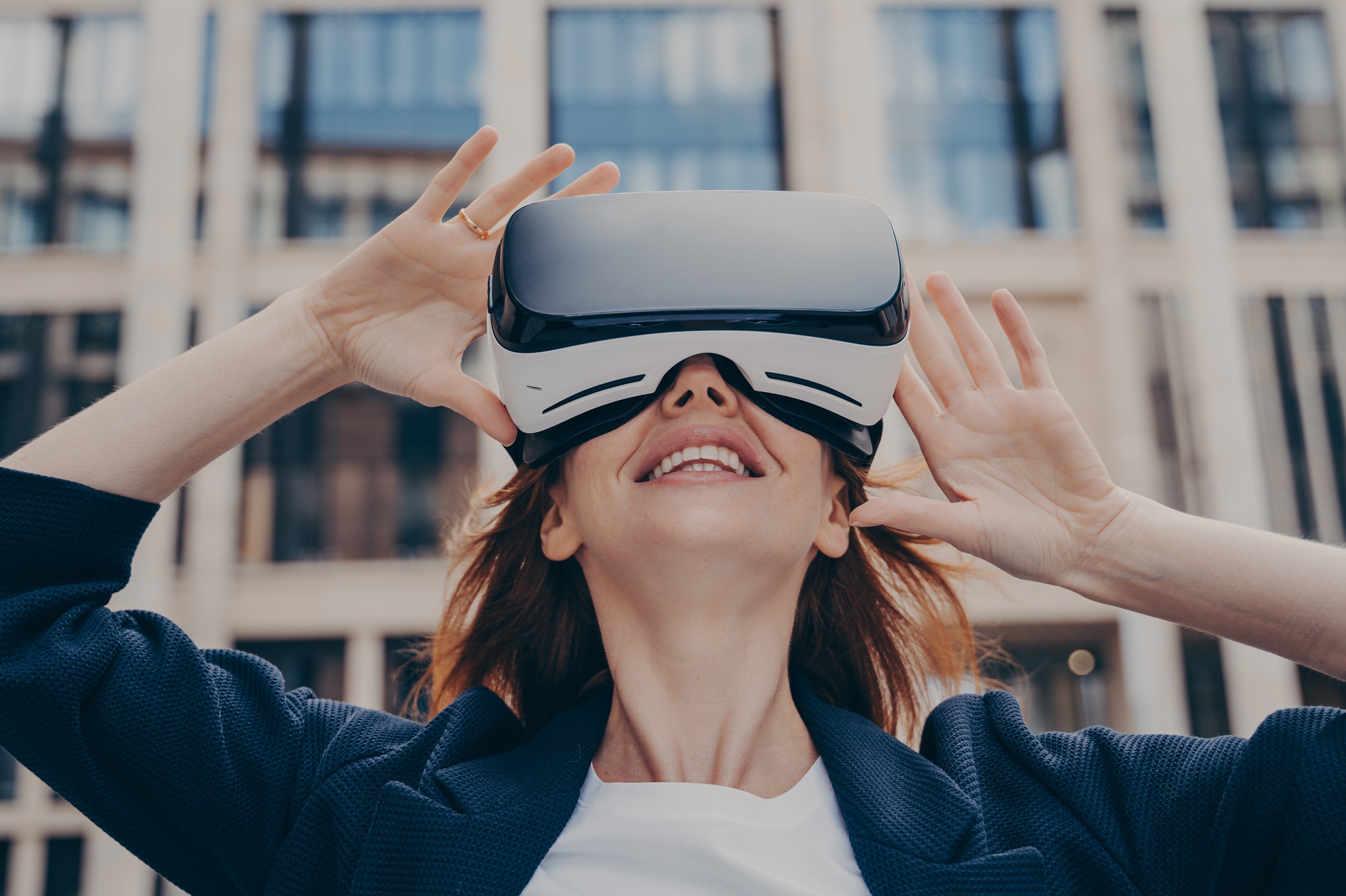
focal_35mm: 43
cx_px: 667
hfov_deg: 45.4
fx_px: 1607
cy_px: 500
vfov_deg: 31.1
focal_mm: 37
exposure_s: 1/640
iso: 250
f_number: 2.8
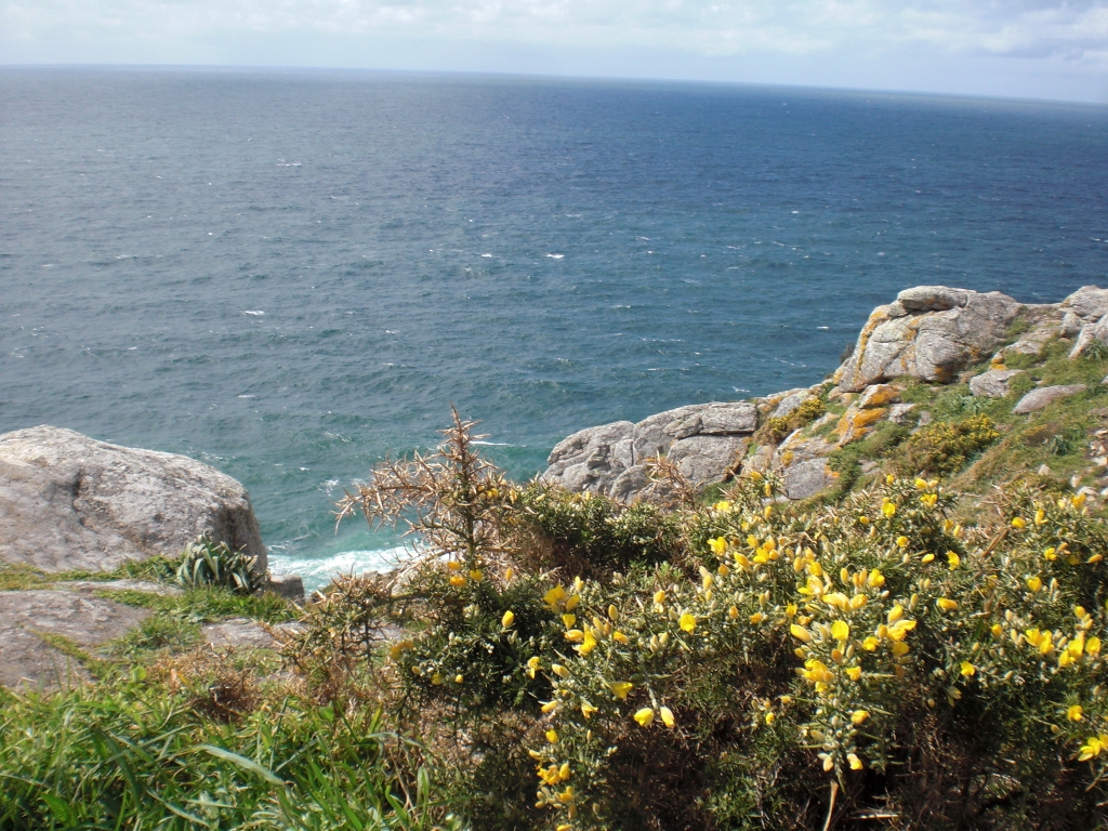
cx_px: 554
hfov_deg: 49.0
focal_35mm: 38
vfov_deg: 37.7
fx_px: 1216
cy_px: 416
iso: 64
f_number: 5.6
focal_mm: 6.3
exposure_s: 1/250
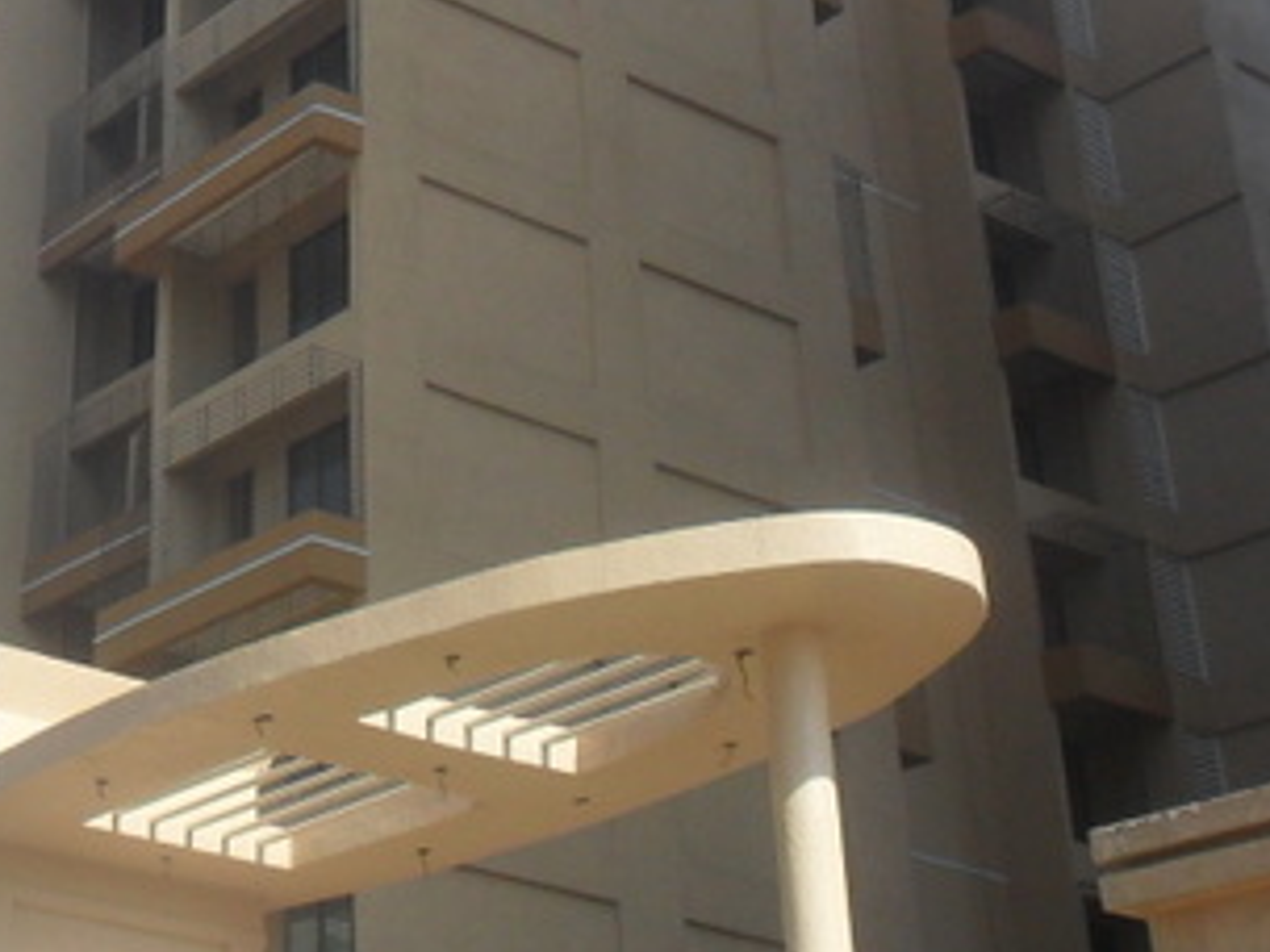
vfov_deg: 20.3
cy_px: 104
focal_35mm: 71
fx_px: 2605
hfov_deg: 25.9
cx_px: -25
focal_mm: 4.9
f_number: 3.5
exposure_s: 1/1000
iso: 100
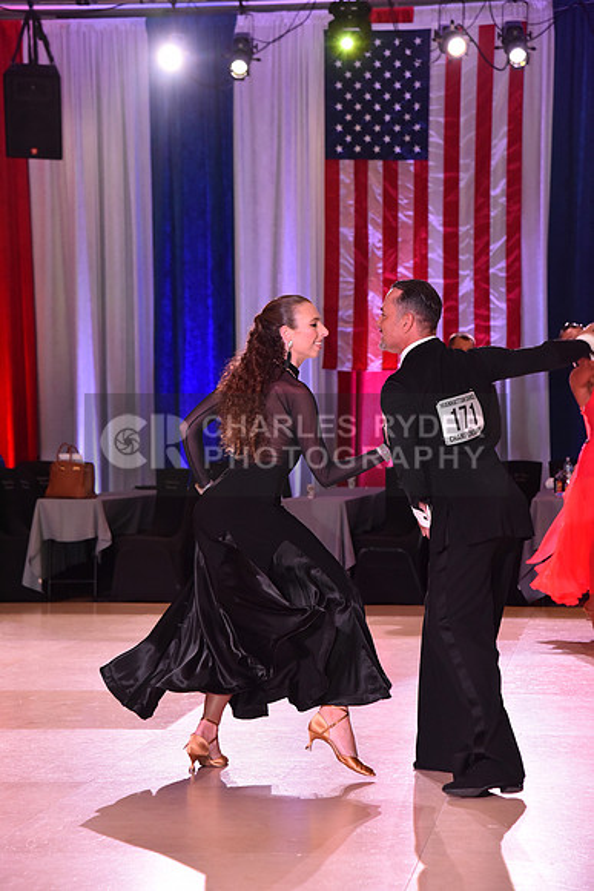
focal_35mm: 78
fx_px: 1929
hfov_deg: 17.5
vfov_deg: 26.0
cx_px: 297
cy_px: 446
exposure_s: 1/250
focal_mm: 78
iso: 2500
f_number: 6.3
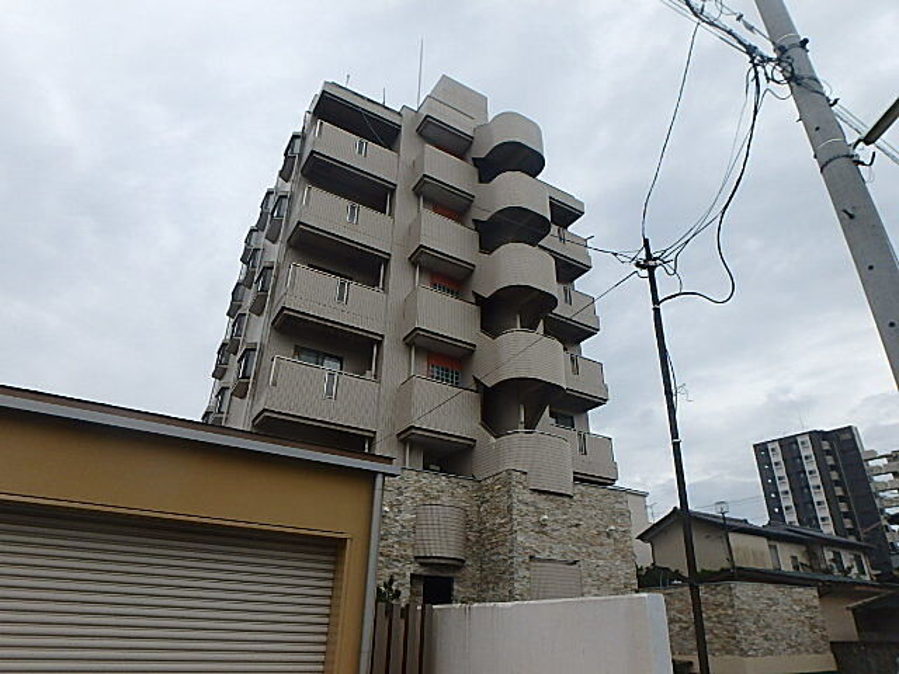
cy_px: 337
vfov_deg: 63.4
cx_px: 450
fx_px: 545
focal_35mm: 21
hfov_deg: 79.0
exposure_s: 1/400
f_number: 6
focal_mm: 3.7
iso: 125
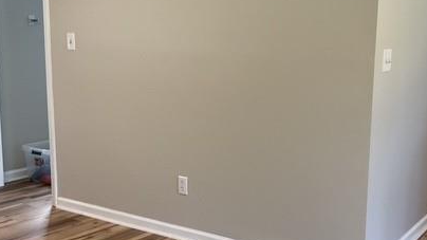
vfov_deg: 23.9
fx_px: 566
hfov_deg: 40.9
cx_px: 282
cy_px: 136
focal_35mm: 50
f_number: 1.8
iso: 100
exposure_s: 1/60
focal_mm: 3
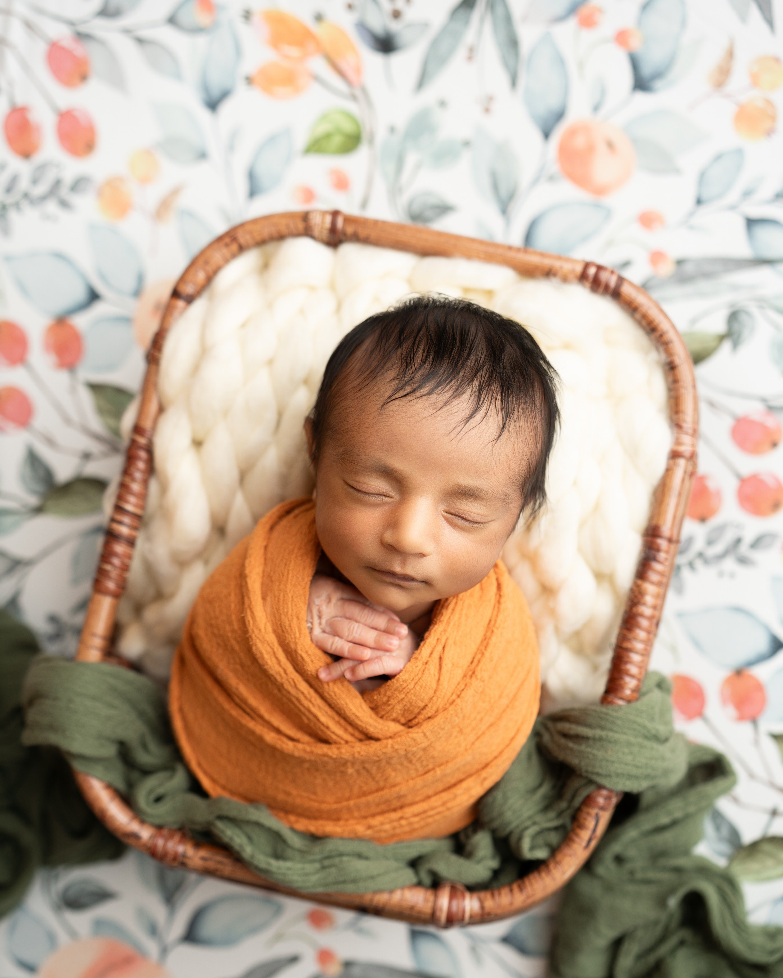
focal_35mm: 40
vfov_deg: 45.6
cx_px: 392
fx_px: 1159
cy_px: 565
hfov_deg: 37.3
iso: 160
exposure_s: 1/200
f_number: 2.8
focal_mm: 35
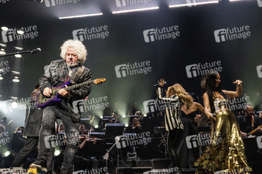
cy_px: 87
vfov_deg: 34.1
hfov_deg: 49.5
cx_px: 143
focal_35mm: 39
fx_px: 284
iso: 2500
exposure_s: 1/320
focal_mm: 32
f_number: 4.5
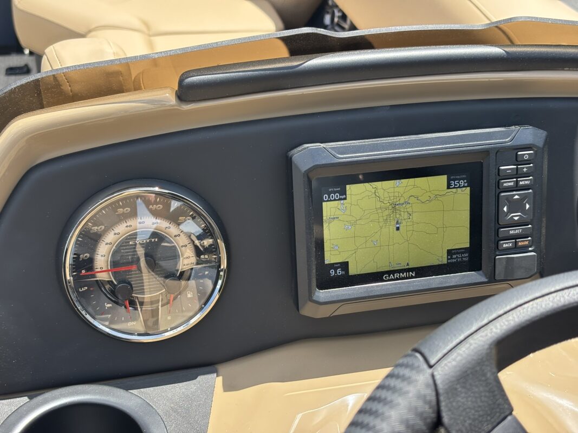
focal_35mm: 52
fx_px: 868
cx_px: 289
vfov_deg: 28.0
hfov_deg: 36.8
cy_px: 216
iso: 32
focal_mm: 5.96
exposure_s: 1/553
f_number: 1.6
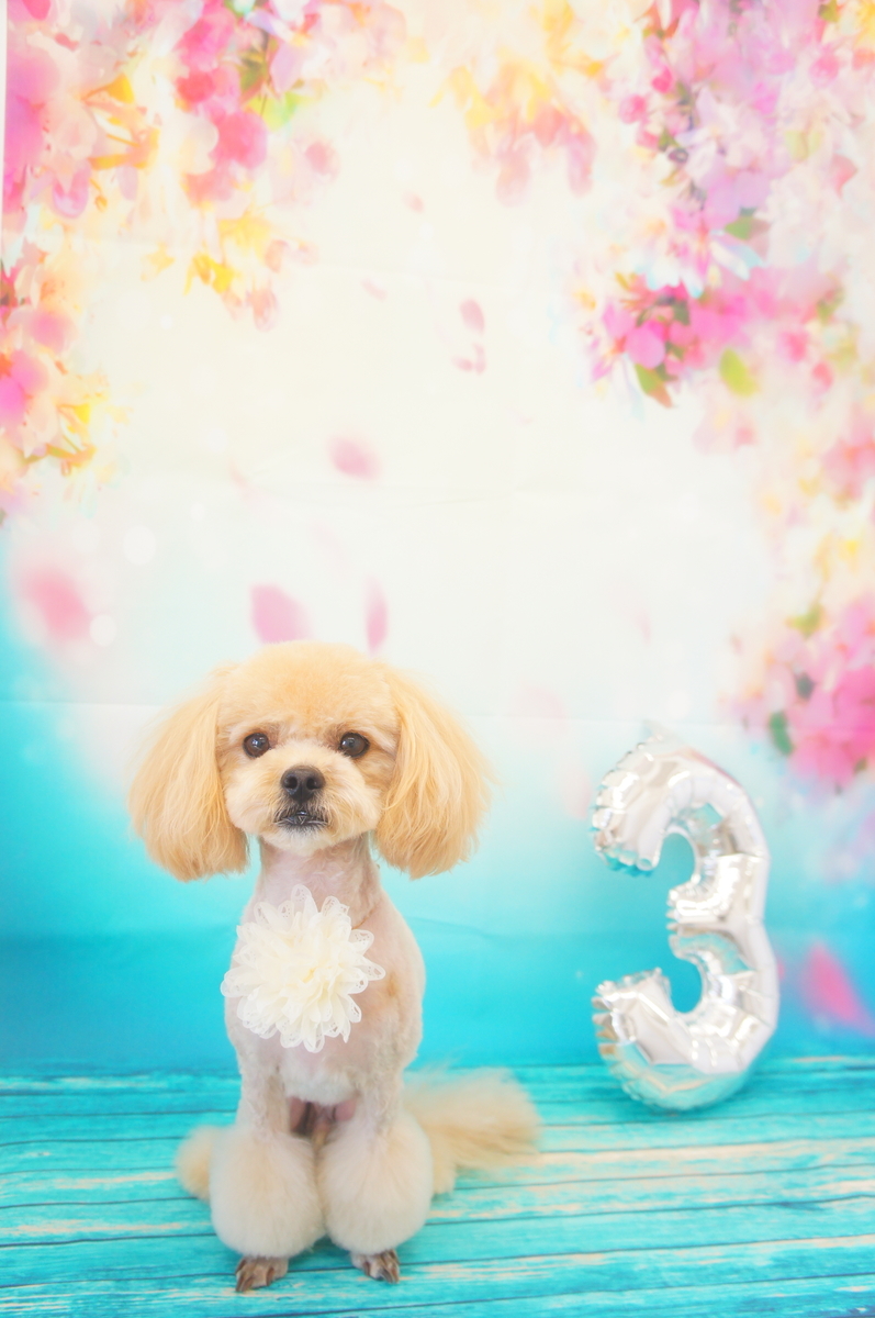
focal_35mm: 30
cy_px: 659
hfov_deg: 43.5
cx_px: 438
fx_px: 1097
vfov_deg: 62.0
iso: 800
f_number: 4
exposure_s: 1/160
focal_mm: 20
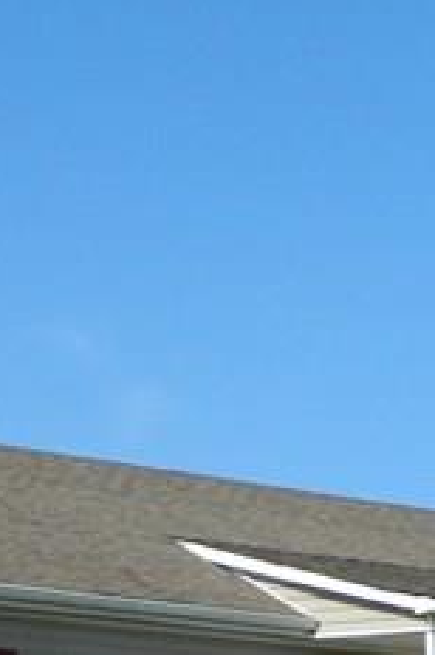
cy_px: 918
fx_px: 2090
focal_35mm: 115
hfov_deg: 11.9
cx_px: 257
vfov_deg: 16.5
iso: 110
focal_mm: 4.5
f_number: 8.7
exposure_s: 1/200
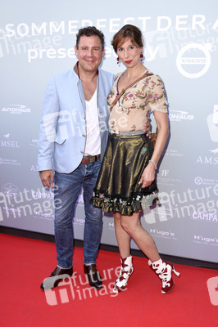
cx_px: 109
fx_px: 300
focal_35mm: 33
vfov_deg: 57.3
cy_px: 164
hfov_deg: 39.9
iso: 320
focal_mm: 22
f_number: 6.3
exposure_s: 1/160
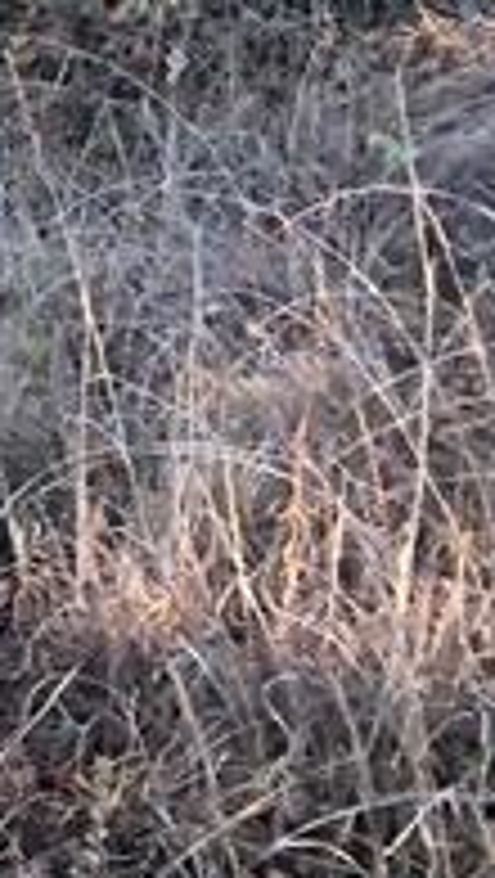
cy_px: 0
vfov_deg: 13.3
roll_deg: +1.8
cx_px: -1480
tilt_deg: -10.6
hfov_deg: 6.3
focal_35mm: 160
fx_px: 3725
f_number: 1.8
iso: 50
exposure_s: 1/120
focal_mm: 3.99
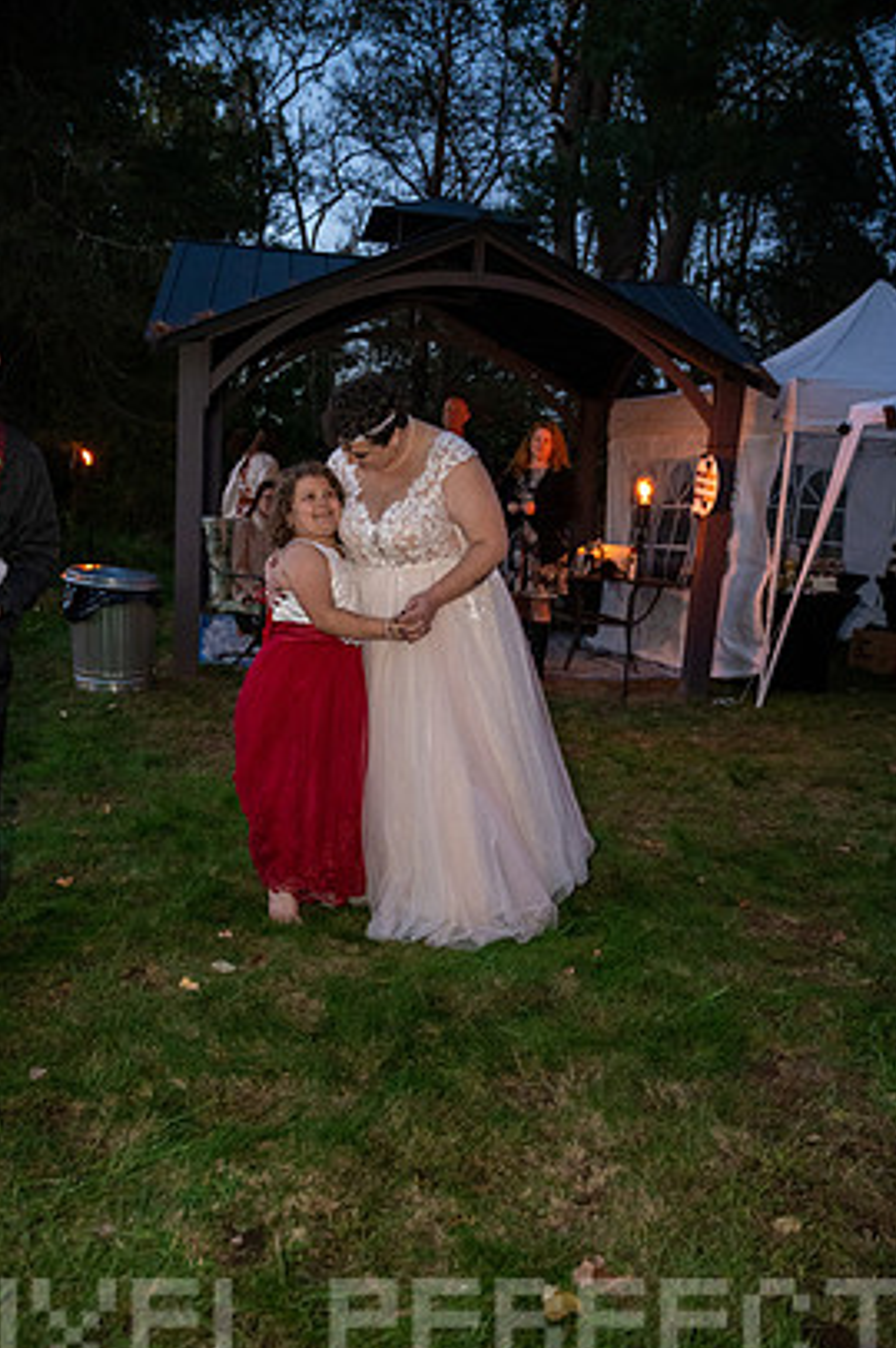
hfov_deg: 42.2
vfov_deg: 60.2
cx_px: 413
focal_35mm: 31
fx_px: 1159
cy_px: 737
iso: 7200
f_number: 2.8
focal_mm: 28
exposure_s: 1/60
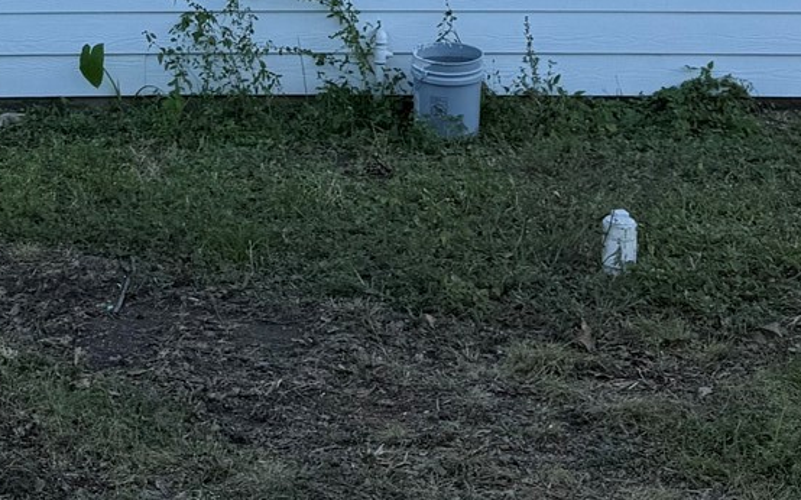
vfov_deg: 12.6
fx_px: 2052
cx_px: 256
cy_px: -419
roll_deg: +1.5
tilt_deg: +5.5
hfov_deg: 22.0
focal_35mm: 94
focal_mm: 6.76
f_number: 1.78
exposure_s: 1/1727
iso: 80
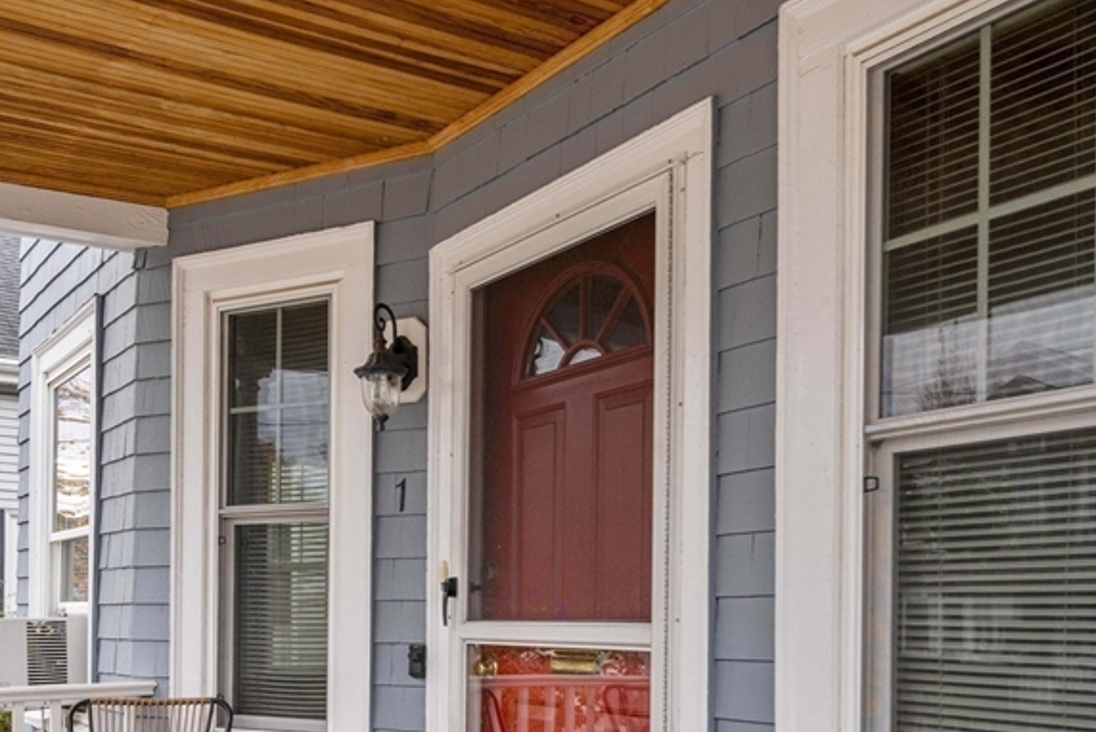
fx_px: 1036
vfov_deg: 37.4
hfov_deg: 55.6
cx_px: 477
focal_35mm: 34
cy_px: 595
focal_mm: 19
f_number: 7.1
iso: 320
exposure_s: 1/100
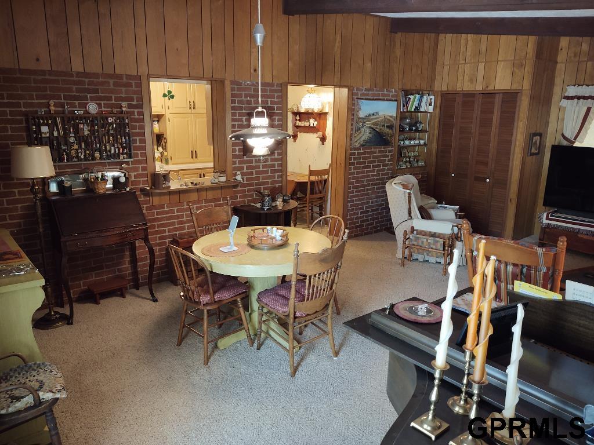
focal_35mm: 27
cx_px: 297
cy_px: 222
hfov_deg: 65.3
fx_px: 463
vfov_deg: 51.4
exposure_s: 1/33
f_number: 1.7
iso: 416
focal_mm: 4.75
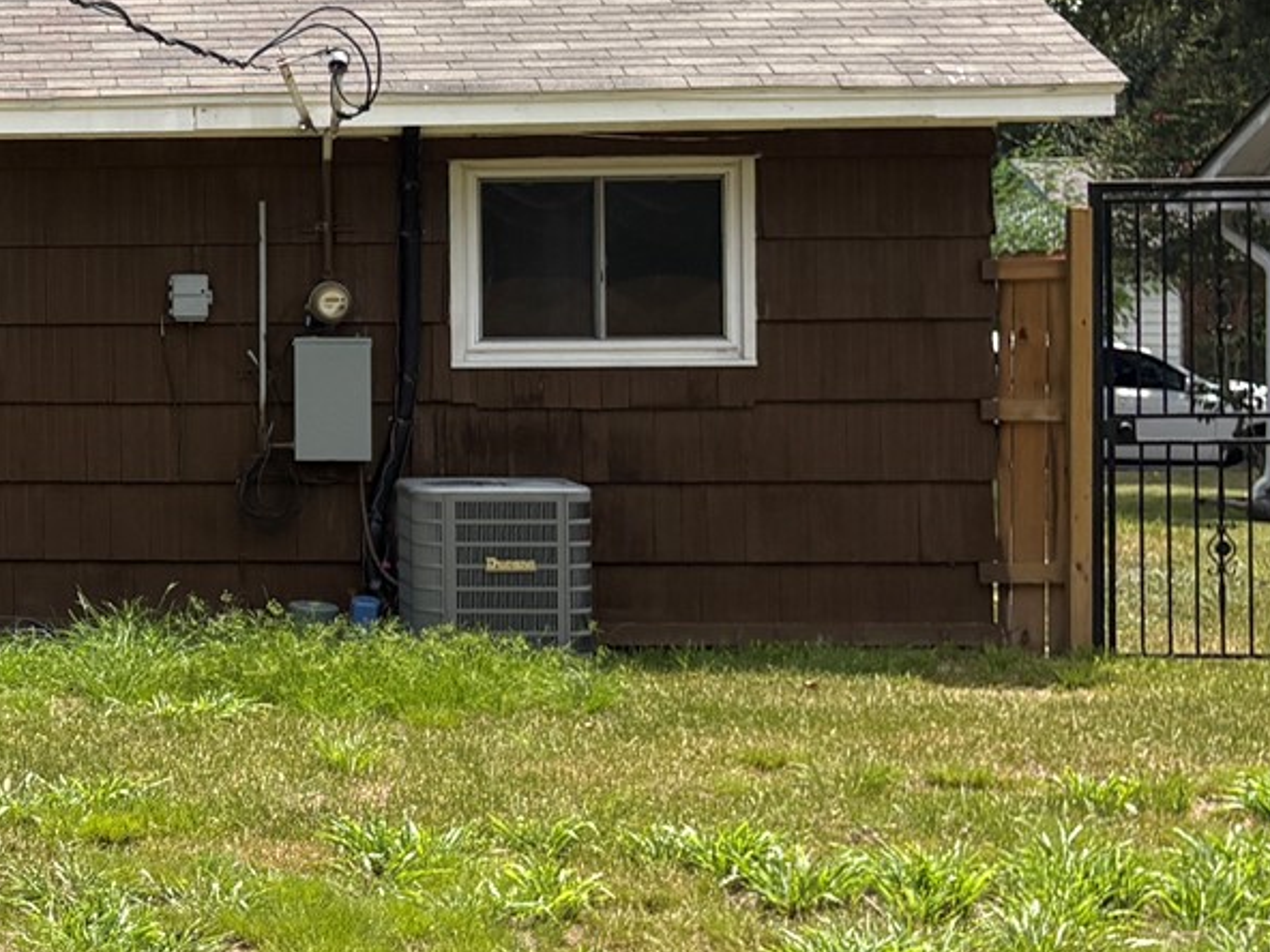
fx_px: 3302
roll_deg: +0.5
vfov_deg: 16.4
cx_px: -453
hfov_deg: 19.7
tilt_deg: -0.2
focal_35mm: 90
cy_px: 279
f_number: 1.6
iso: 50
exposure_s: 1/2451
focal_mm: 5.96
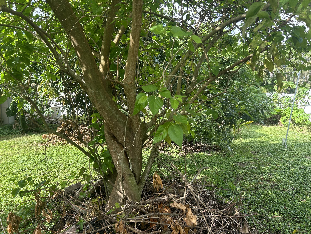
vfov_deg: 53.1
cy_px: 117
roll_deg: -0.3
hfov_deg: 67.3
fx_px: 234
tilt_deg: -3.7
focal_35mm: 26
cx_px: 156
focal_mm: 5.7
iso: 50
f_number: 1.5
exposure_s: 1/646
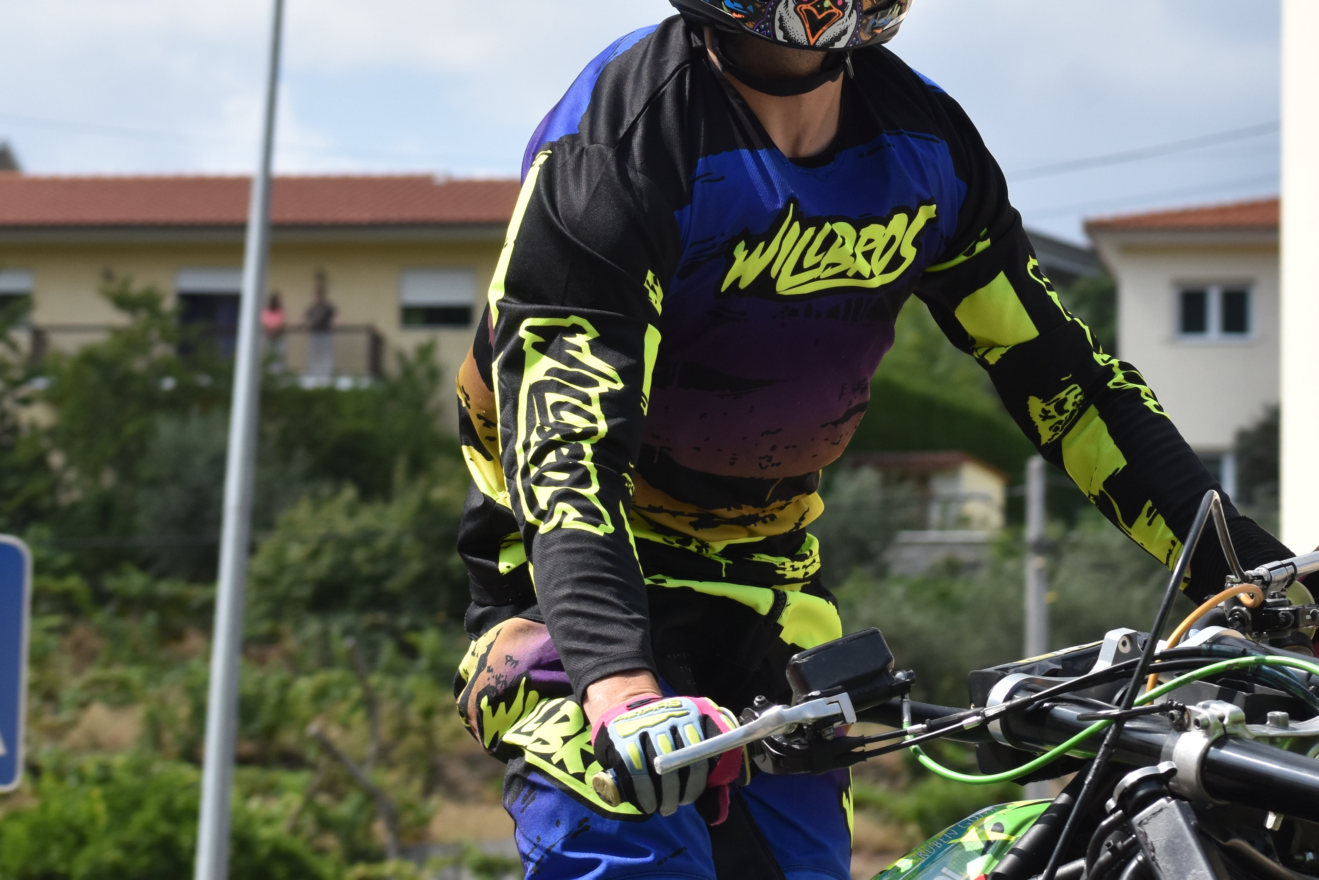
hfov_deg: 11.6
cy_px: 141
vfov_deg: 7.7
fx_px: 6485
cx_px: 846
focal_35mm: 177
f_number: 5.6
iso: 400
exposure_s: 1/1600
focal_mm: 70
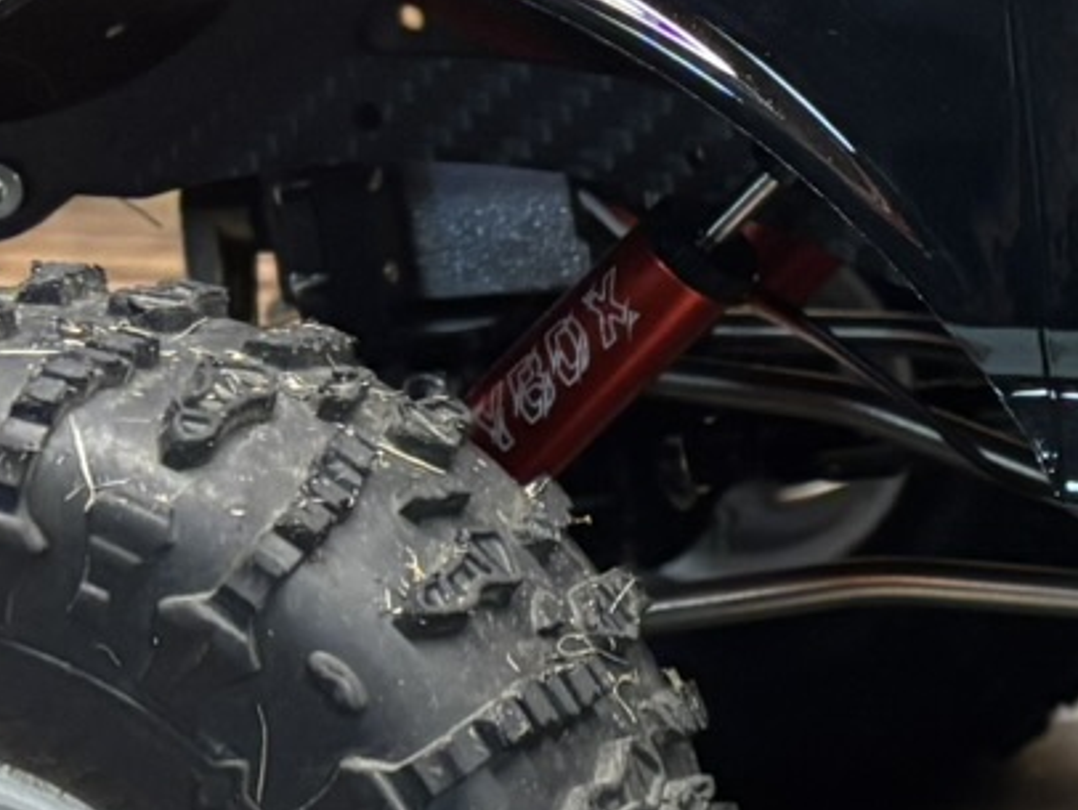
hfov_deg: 13.5
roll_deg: -1.7
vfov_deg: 11.3
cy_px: 268
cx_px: 1954
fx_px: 4082
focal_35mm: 131
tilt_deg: -13.1
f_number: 1.6
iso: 320
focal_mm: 5.96
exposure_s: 1/60
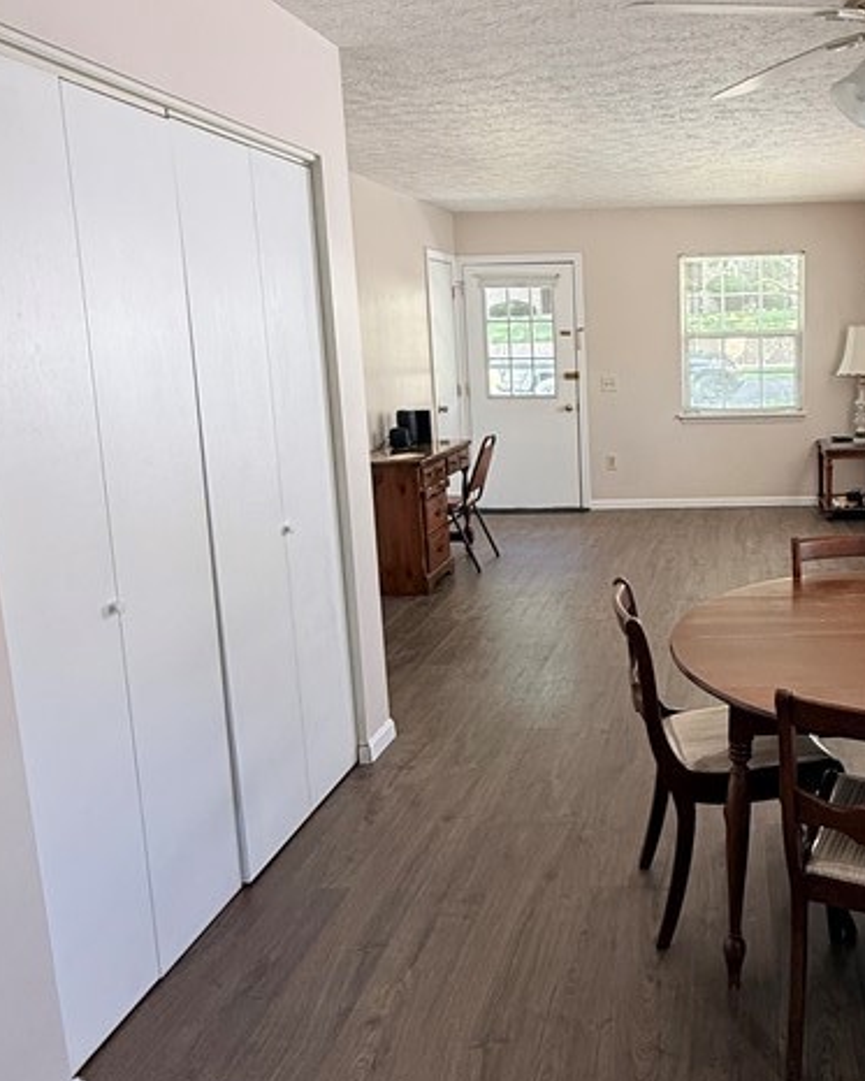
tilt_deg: -10.2
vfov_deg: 58.7
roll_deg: +1.0
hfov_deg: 46.0
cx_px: 691
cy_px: 499
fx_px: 960
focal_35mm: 30
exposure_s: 1/99
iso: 125
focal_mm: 2.22
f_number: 2.2
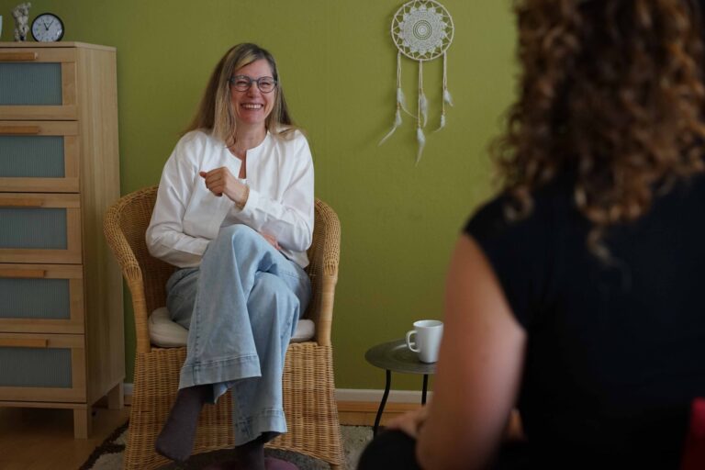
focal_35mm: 55
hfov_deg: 36.2
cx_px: 352
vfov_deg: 24.6
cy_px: 235
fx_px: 1077
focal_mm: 55
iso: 1250
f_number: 4
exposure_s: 1/200
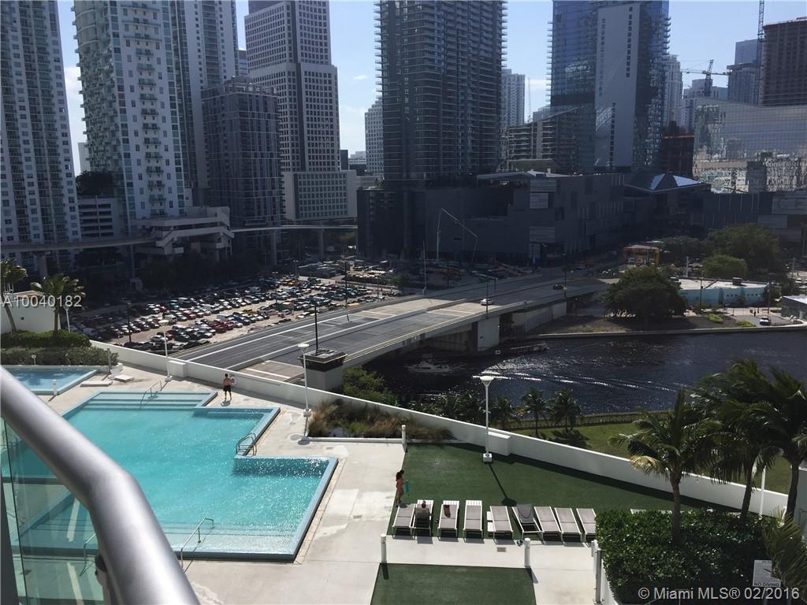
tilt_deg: -11.0
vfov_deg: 48.2
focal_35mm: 29
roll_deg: +0.6
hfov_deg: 61.7
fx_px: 676
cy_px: 302
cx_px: 404
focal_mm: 4.15
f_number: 2.2
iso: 32
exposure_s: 1/3968
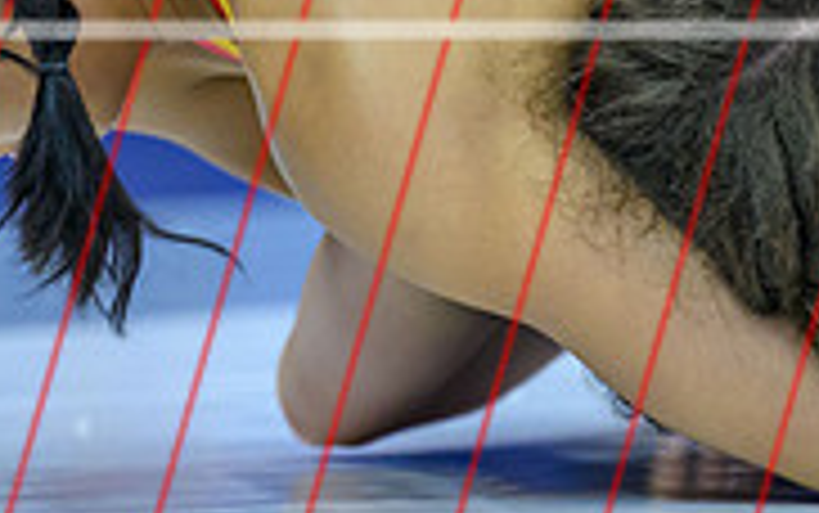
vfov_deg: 1.6
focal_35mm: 833
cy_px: 188
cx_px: 488
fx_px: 18604
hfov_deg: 2.5
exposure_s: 1/800
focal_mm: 200
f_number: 2.8
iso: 3200
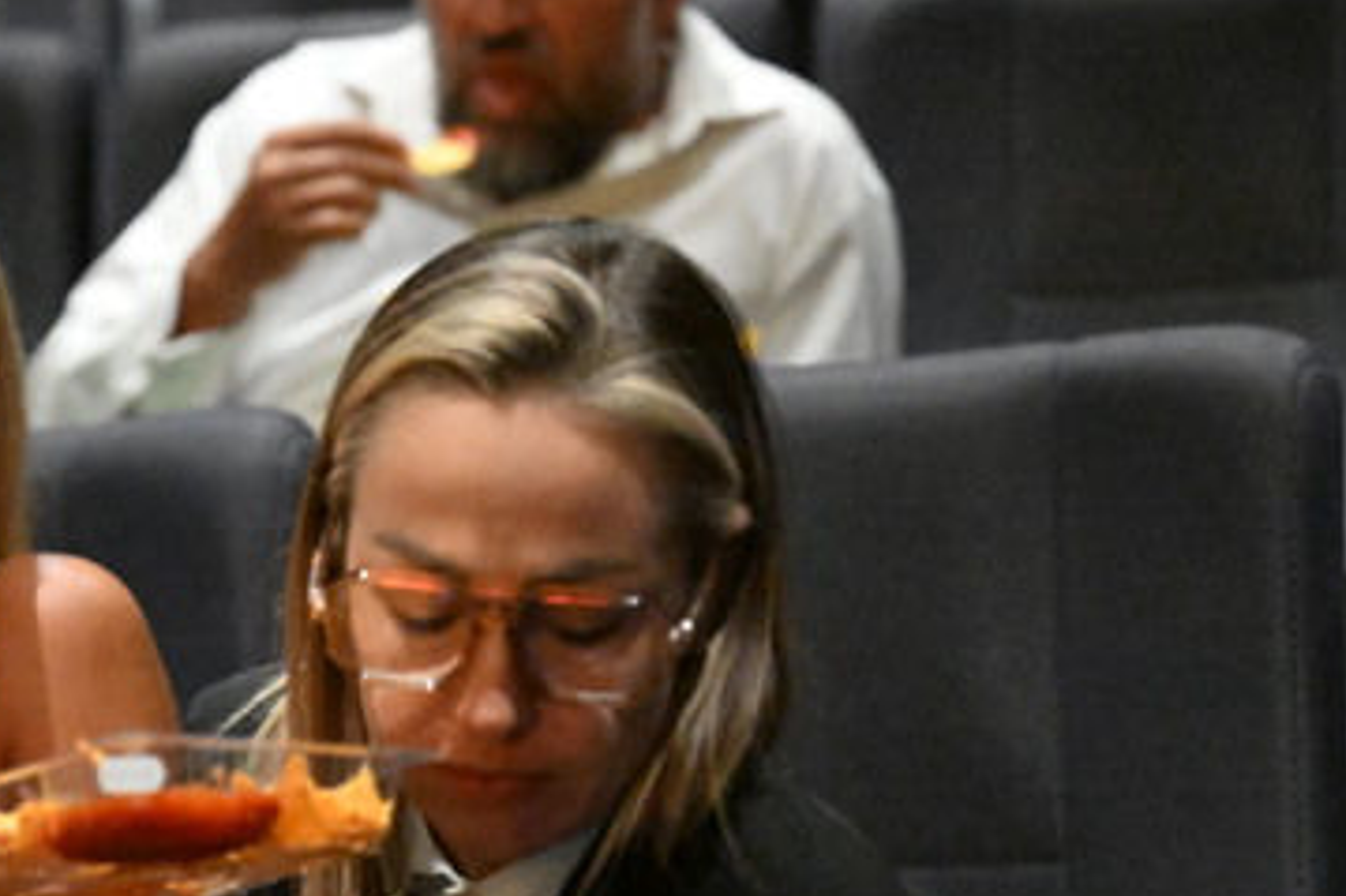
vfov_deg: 9.2
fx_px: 5531
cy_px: 671
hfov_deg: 13.8
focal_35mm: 148
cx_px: 221
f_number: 2.8
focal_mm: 77
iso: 25600
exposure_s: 1/250
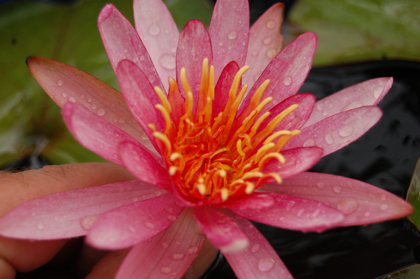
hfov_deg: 24.6
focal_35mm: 82
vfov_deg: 16.5
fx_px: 962
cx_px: 210
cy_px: 140
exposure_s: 1/125
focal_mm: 55
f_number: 5.6
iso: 200
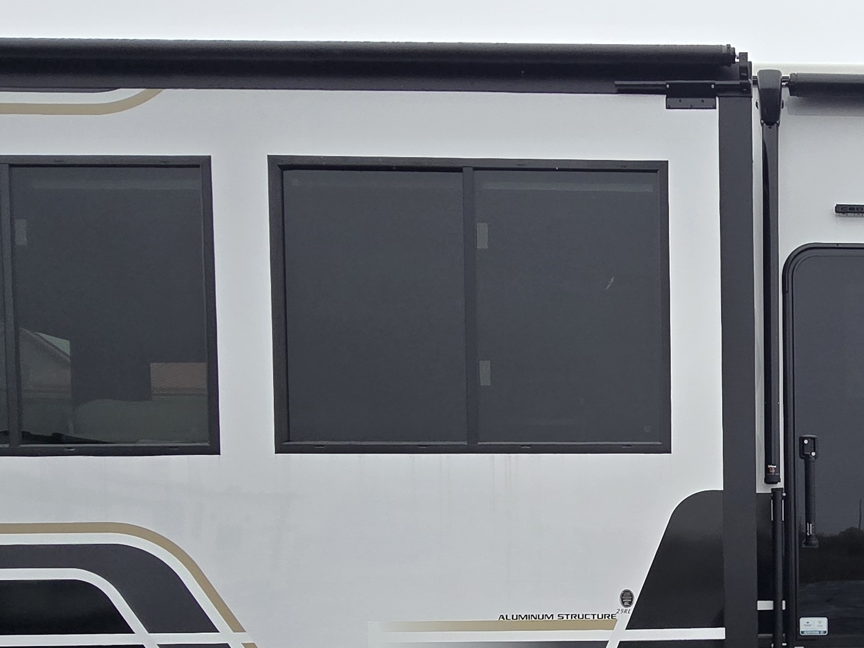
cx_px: 817
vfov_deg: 38.1
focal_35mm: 35
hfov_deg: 46.2
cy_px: 577
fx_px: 873
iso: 125
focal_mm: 2.2
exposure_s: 1/2000
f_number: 2.2
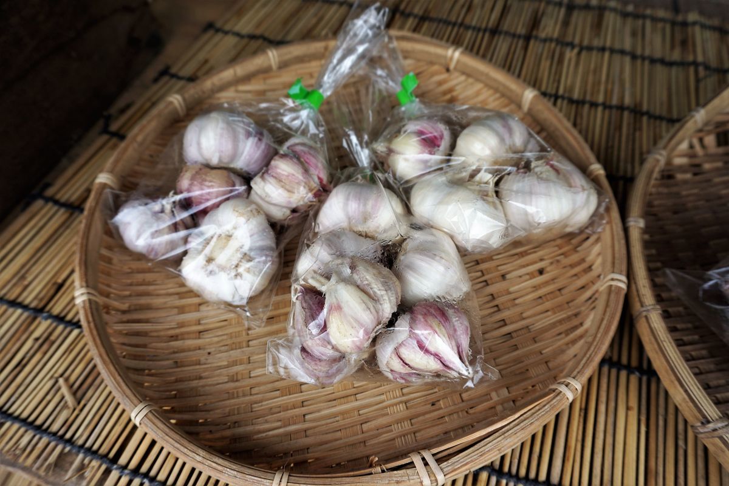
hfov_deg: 73.7
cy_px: 243
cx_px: 364
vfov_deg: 53.1
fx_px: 486
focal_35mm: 24
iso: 100
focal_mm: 16
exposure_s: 1/80
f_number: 4.5
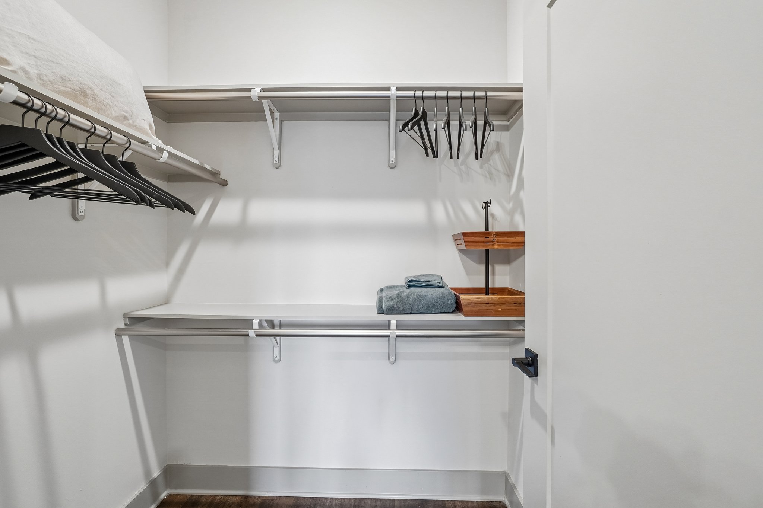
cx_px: 382
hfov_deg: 100.4
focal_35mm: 15
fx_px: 318
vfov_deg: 77.3
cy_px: 254
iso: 400
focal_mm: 10
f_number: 8
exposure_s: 1/5
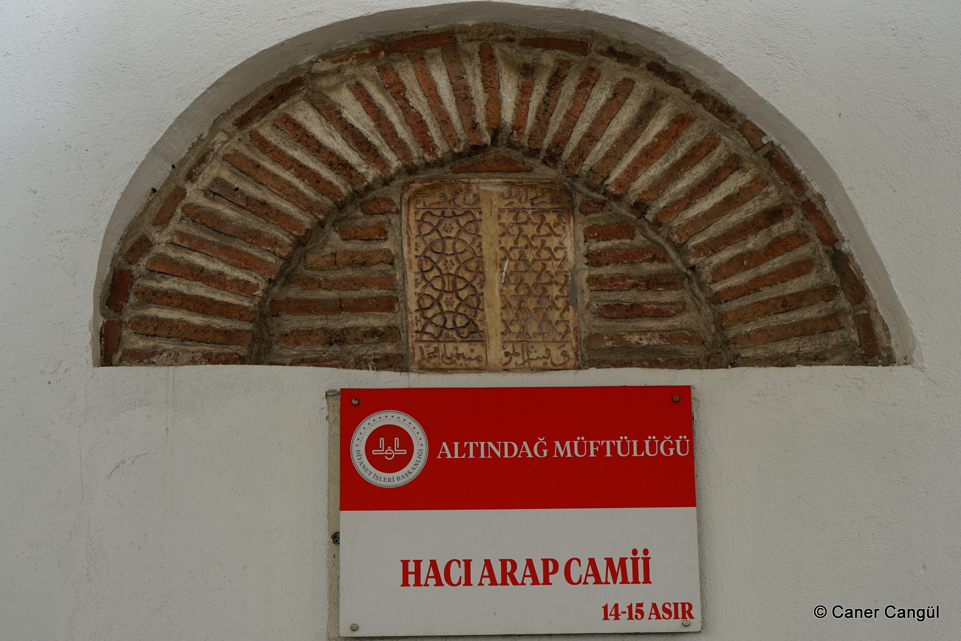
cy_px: 320
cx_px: 480
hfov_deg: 30.1
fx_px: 1789
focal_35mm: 67
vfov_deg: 20.3
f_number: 8
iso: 125
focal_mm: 67
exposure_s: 1/80
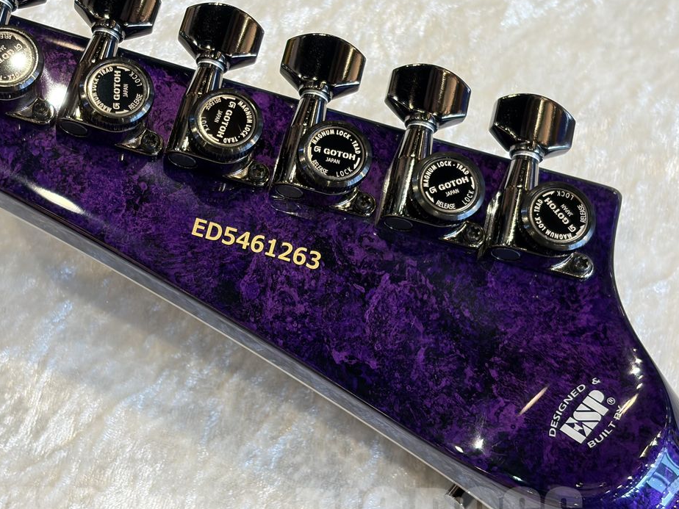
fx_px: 1412
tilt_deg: -61.1
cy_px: 228
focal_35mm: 72
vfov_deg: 20.4
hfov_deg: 26.9
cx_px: 245
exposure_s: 1/60
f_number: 1.6
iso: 80
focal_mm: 5.96
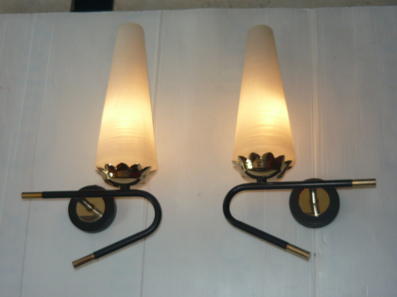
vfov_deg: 30.9
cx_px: 198
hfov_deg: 40.4
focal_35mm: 47
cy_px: 148
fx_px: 539
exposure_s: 1/320
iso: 100
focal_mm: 5.5
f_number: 2.8
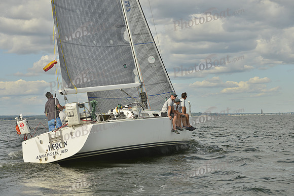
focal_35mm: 70
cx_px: 147
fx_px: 572
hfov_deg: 28.8
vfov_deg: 19.5
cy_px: 98
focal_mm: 70
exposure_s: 1/1000
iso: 200
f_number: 7.1
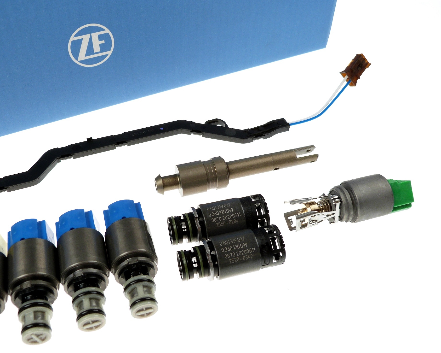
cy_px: 174
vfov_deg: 42.2
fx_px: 457
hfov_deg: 51.5
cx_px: 209
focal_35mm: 35
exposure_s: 1/100
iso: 100
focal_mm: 5.9
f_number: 3
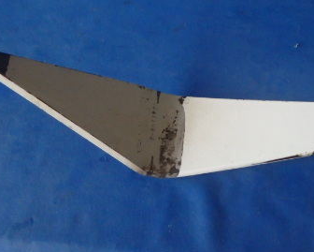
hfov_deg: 34.3
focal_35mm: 52
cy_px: 105
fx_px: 483
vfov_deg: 29.1
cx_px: 273
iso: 800
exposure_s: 1/320
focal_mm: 5
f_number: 3.9
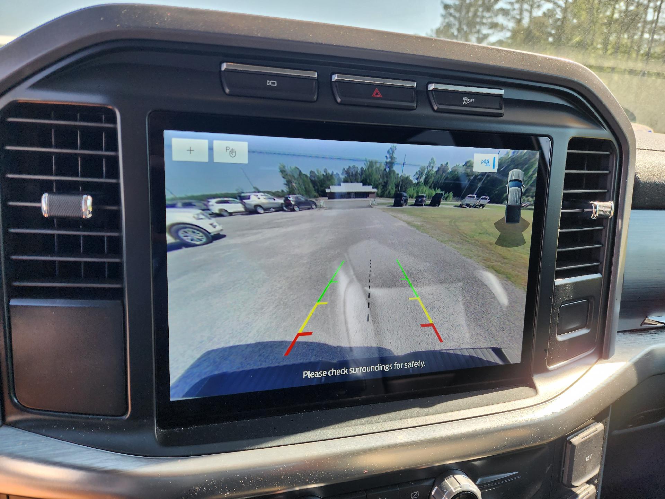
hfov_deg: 73.9
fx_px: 442
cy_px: 250
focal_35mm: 23
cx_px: 332
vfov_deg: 58.9
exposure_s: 1/180
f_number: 1.8
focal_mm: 6.4
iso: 25
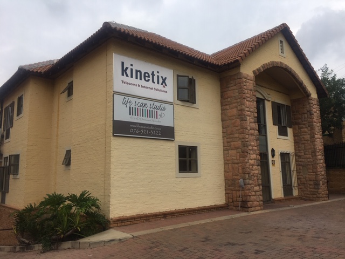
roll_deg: +1.5
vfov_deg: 48.2
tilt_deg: +8.2
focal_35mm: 29
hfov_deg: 61.7
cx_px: 172
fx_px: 289
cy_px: 130
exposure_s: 1/1508
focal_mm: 4.15
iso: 25
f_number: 2.2
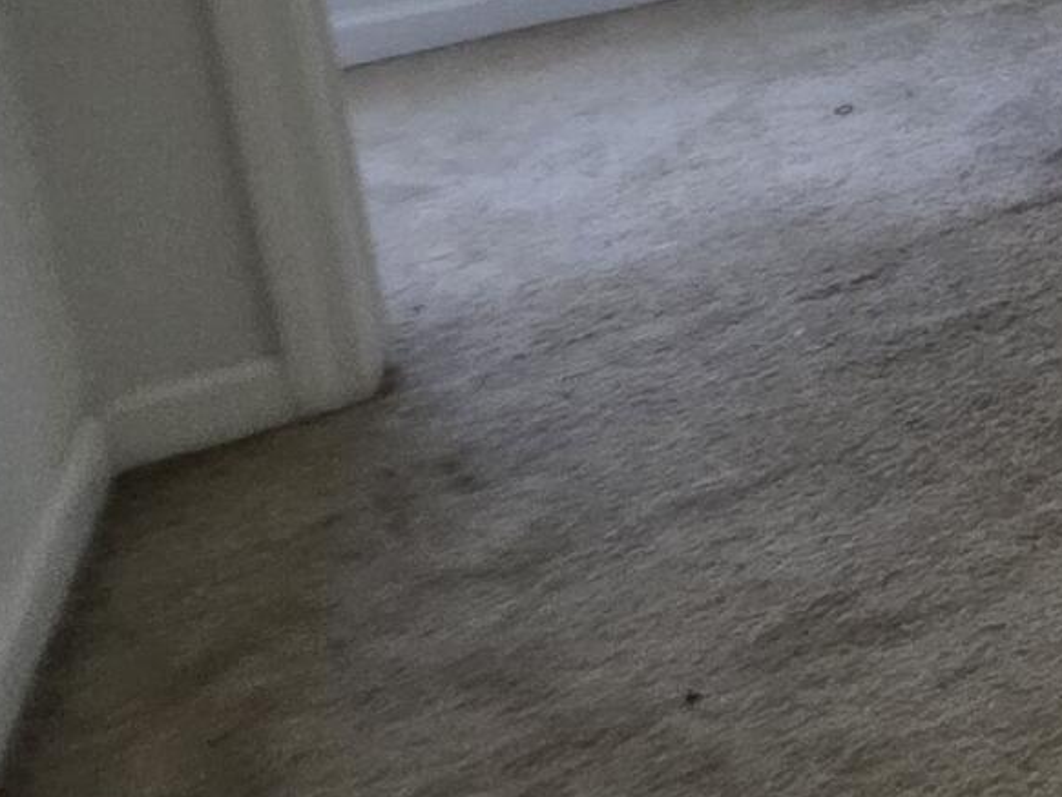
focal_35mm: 67
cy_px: -547
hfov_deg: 15.3
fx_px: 2056
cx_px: 2538
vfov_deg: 18.3
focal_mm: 2.2
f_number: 1.9
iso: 250
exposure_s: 1/120
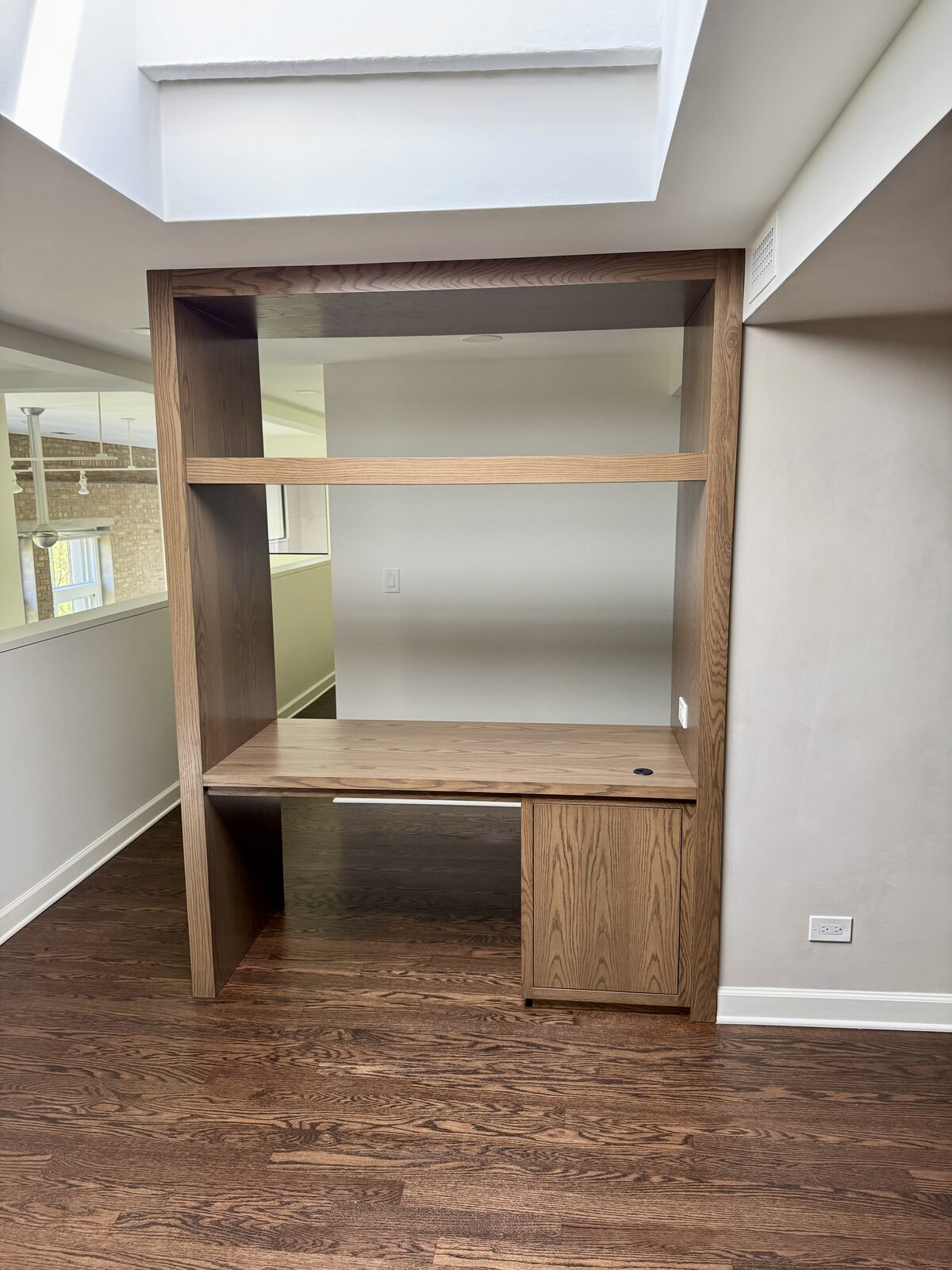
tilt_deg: -9.7
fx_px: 880
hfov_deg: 56.8
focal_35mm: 24
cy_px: 635
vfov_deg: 71.6
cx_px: 476
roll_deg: +0.8
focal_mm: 6.76
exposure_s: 1/121
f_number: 1.78
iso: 200
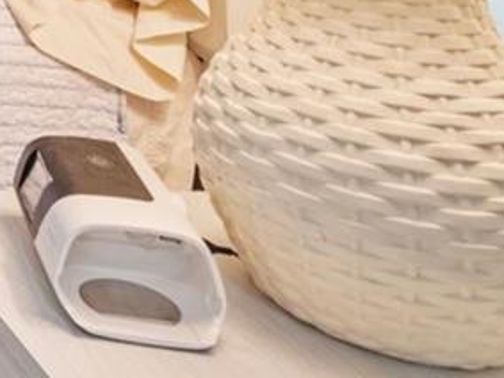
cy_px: -412
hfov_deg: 15.7
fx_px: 1266
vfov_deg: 13.9
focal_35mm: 87
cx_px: -600
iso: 800
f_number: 8
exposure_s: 1/5
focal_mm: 16
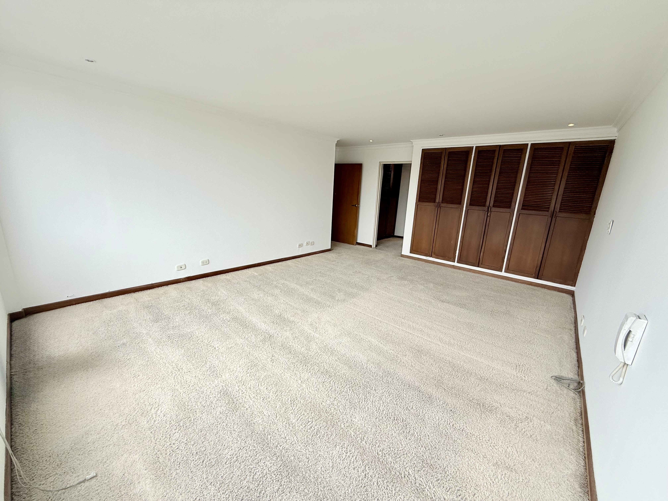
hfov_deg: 102.1
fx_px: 270
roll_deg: -3.2
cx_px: 334
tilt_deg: -12.5
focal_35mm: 14
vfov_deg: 85.7
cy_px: 250
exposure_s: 1/227
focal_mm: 2.22
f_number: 2.2
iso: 50
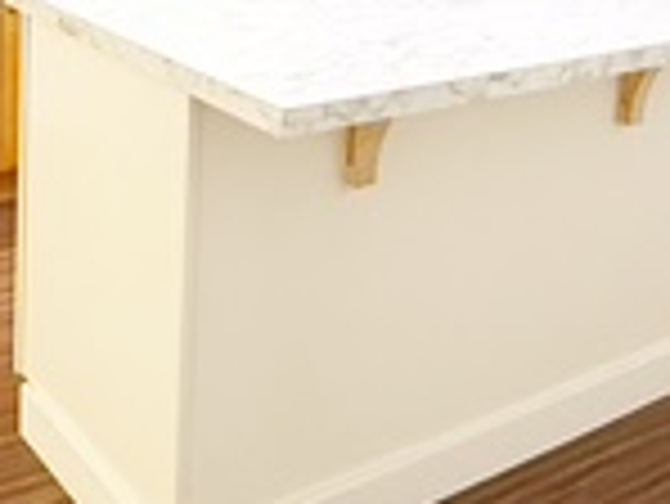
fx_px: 1162
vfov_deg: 22.1
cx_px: 238
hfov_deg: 32.0
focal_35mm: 60
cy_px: -144
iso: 320
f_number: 2.2
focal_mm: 2.22
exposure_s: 1/120
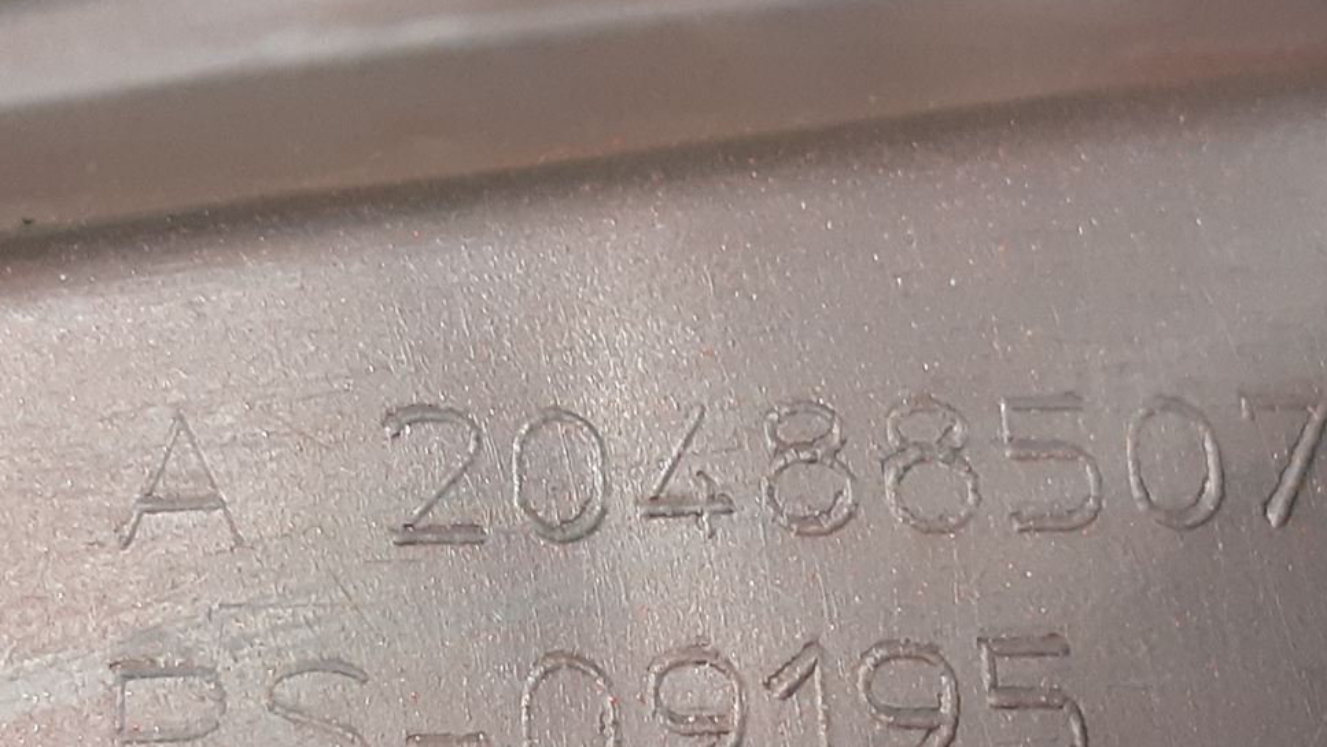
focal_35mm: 60
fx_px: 2111
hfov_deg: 34.9
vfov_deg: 20.0
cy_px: 472
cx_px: 670
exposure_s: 1/33
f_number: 1.7
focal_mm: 3.93
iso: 250
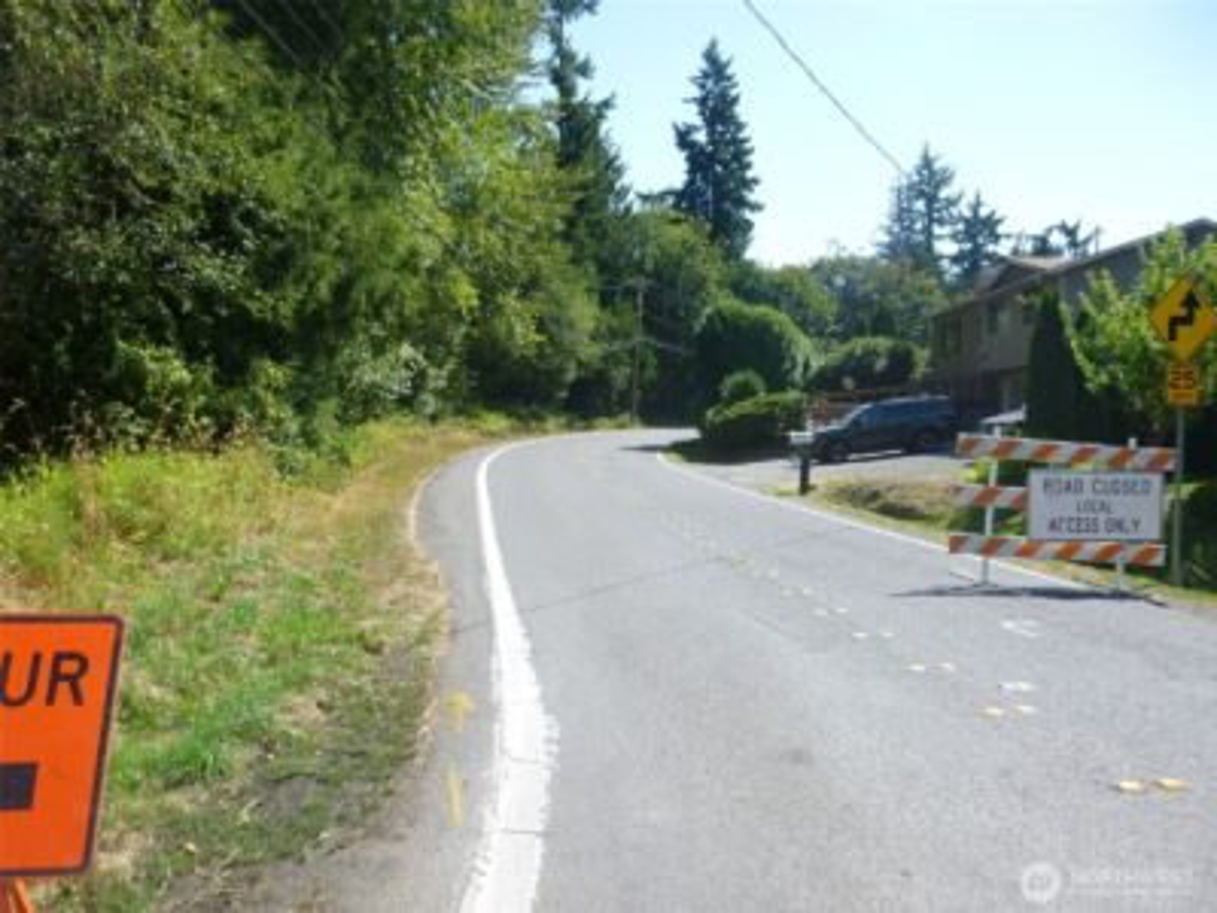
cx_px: 608
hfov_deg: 69.4
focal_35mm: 25
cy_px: 456
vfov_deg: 54.9
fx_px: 879
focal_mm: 4.5
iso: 100
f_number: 3.1
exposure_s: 1/500
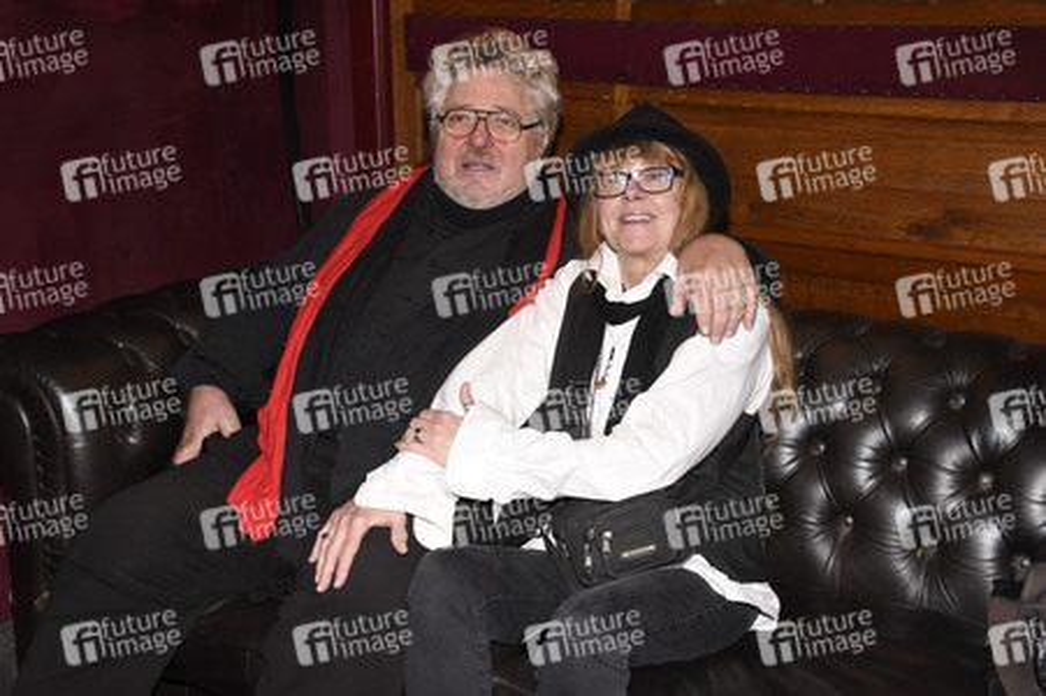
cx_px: 523
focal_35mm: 50
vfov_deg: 27.0
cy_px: 348
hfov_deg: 39.6
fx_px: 1452
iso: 2500
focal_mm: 50
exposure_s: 1/60
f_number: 6.3
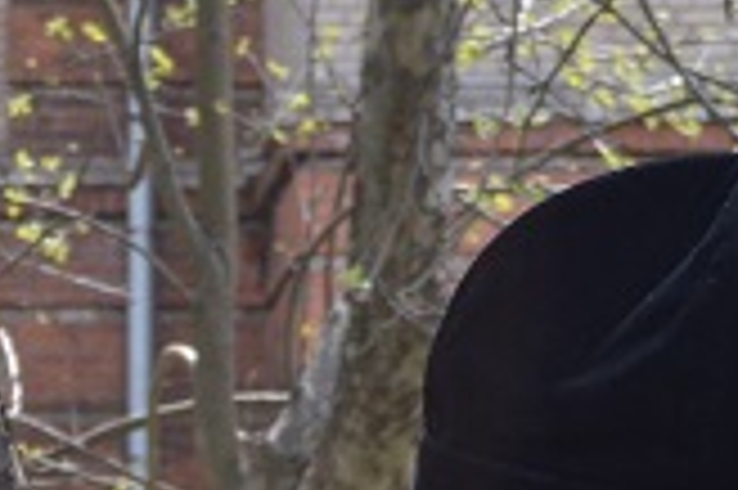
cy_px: 1254
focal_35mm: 309
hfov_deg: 6.6
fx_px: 6328
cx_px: -58
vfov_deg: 4.3
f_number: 6.3
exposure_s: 1/100
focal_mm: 28
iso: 100
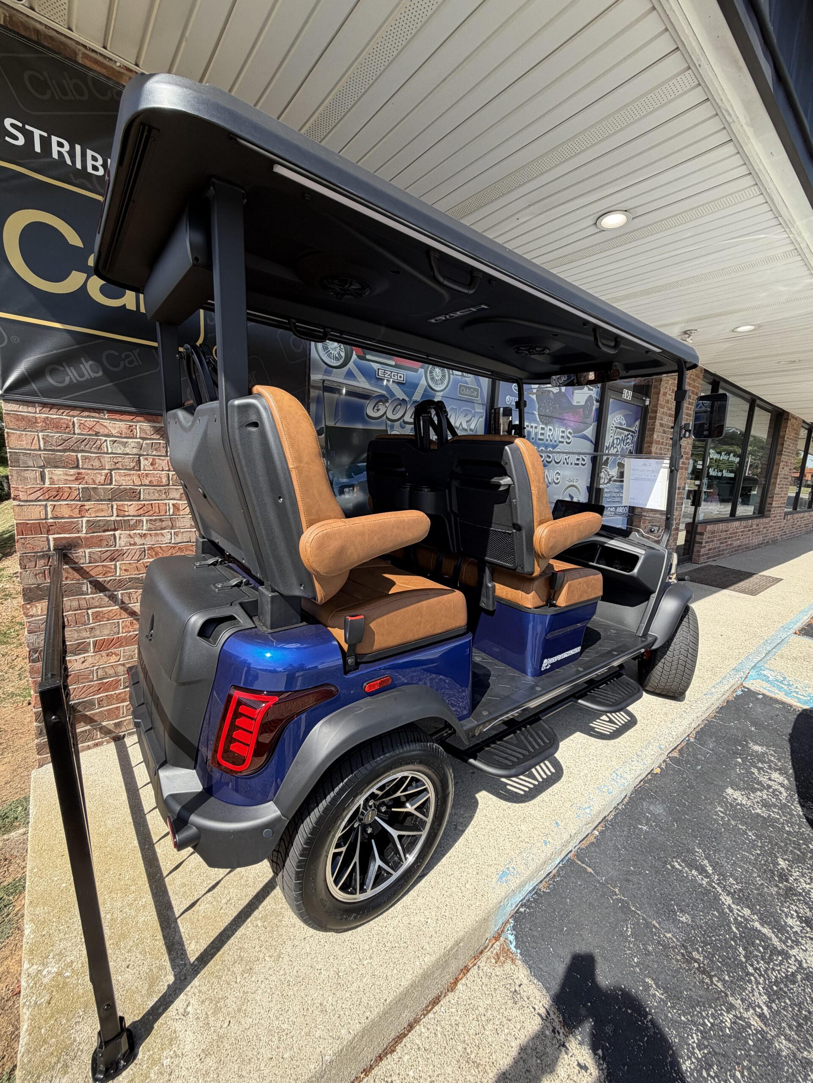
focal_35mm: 14
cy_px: 542
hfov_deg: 85.7
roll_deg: -3.2
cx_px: 406
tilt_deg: -9.9
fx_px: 438
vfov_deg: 102.1
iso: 40
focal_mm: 2.22
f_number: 2.2
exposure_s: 1/590
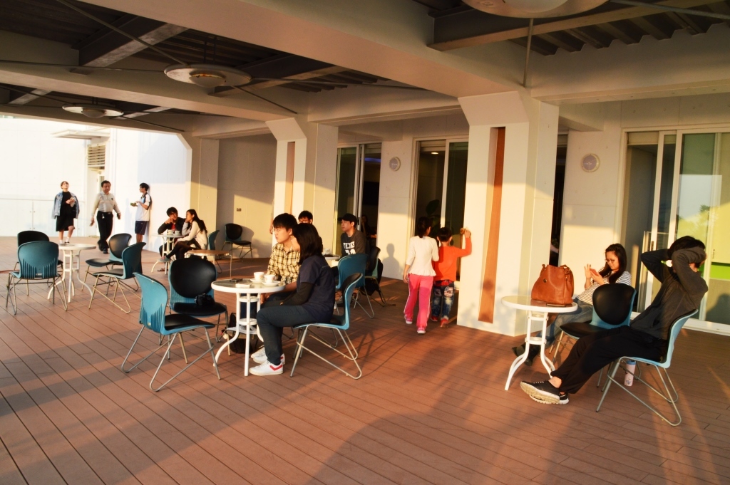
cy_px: 242
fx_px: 547
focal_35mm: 27
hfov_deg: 67.4
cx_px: 365
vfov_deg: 47.9
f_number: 22
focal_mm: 18
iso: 450
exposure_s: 1/30
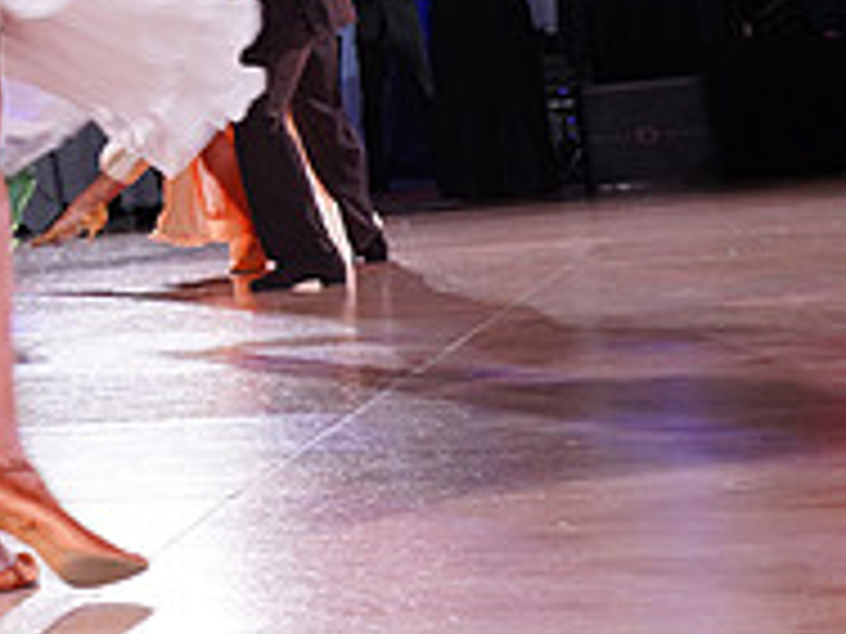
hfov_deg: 15.9
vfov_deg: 12.8
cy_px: -133
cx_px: -454
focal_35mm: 113
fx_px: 2762
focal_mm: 38
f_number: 5.6
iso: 1600
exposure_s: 1/160
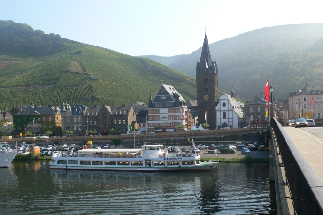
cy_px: 116
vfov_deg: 36.8
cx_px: 162
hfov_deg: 53.2
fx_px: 323
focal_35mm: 36
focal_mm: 6.3
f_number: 4.5
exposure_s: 1/250
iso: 80
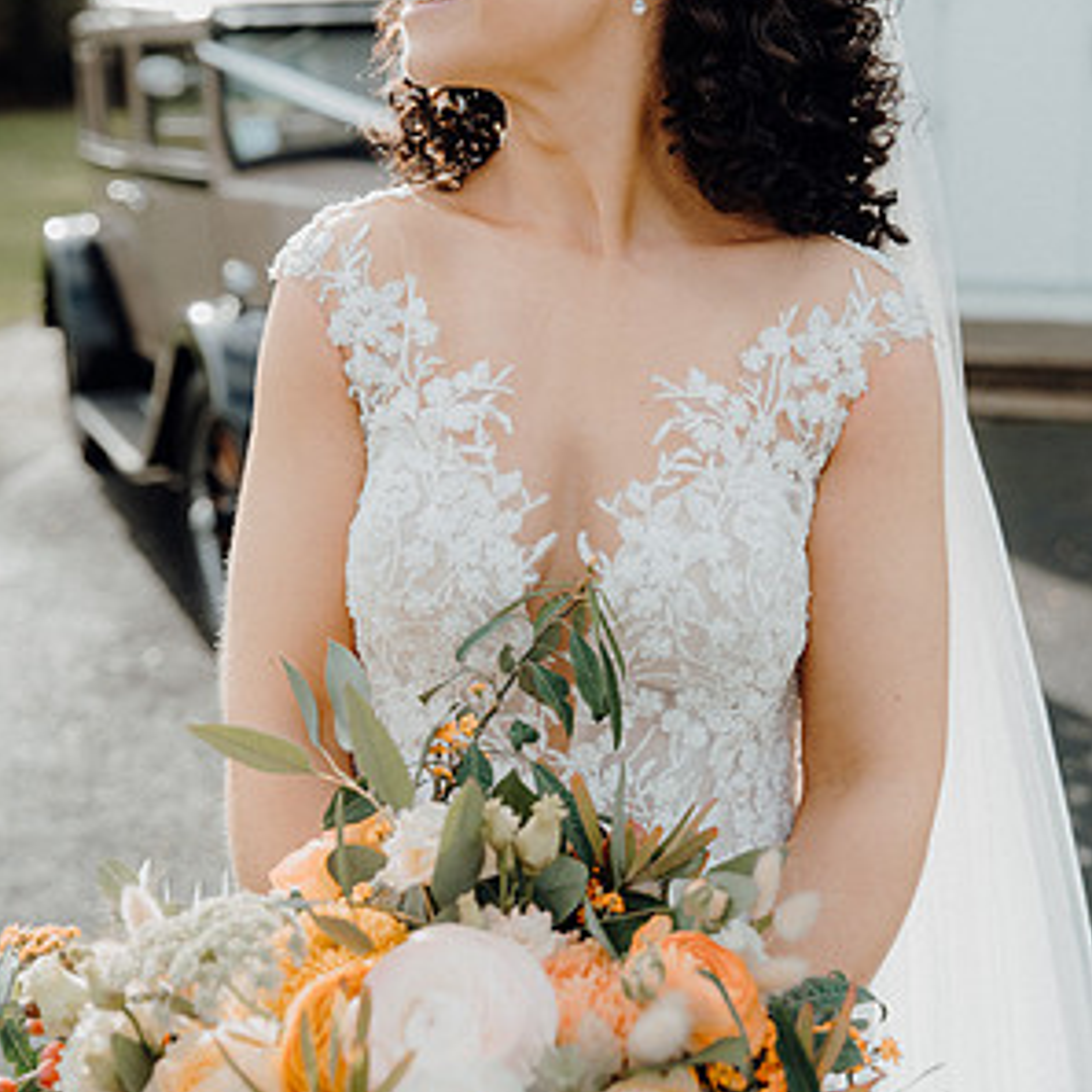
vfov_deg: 31.3
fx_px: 1927
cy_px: 331
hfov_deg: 31.6
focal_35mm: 54
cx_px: 544
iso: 125
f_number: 3.5
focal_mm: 42
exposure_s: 1/500
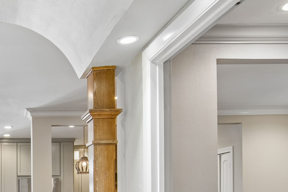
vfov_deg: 25.2
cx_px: -11
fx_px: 400
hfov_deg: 35.2
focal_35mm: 50
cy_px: 207
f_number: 8
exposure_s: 1/30
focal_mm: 14
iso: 320
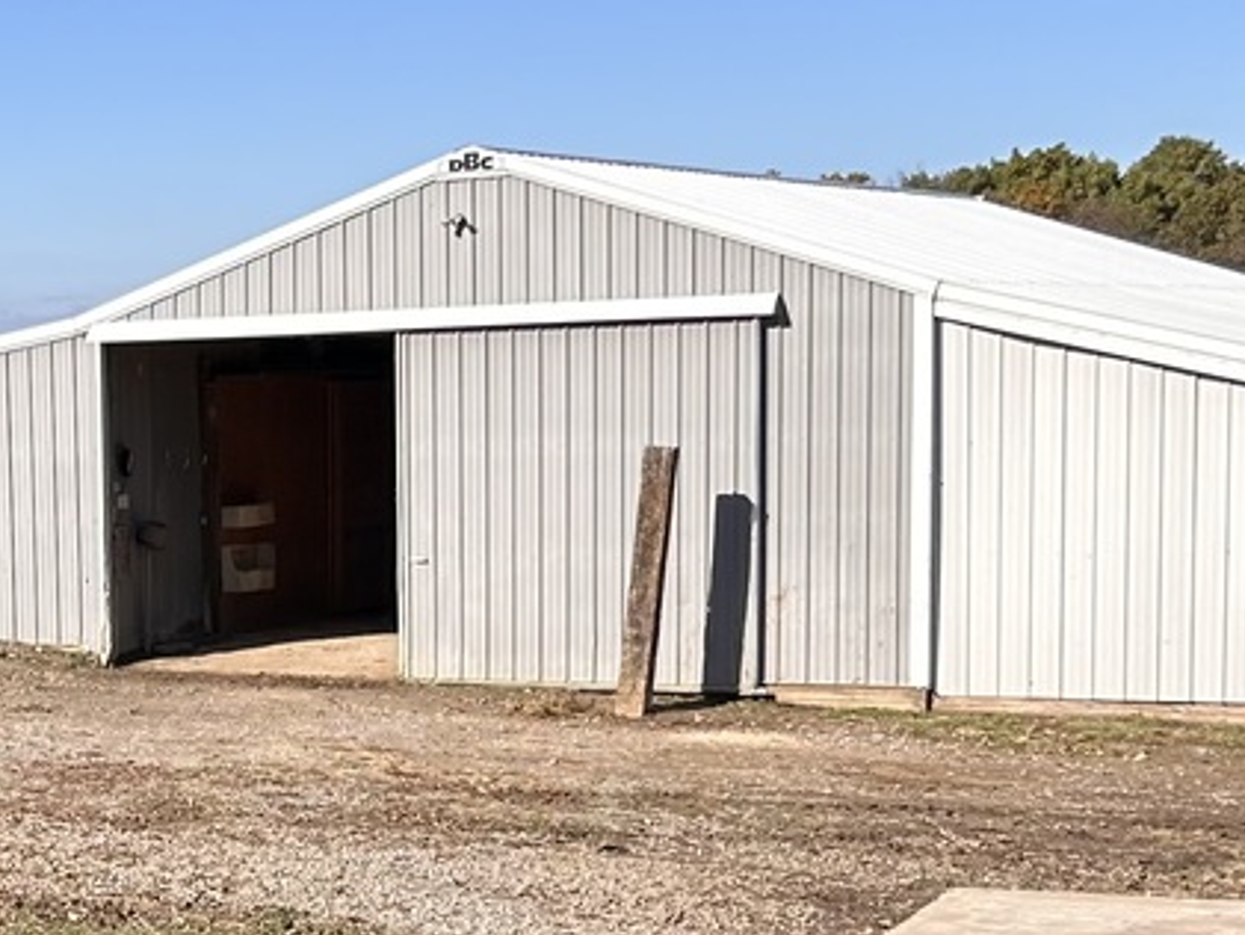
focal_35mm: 89
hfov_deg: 21.1
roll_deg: +1.7
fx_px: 3202
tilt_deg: -5.4
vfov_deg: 16.5
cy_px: 737
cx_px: -47
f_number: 1.5
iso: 50
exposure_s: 1/4630
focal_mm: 5.7
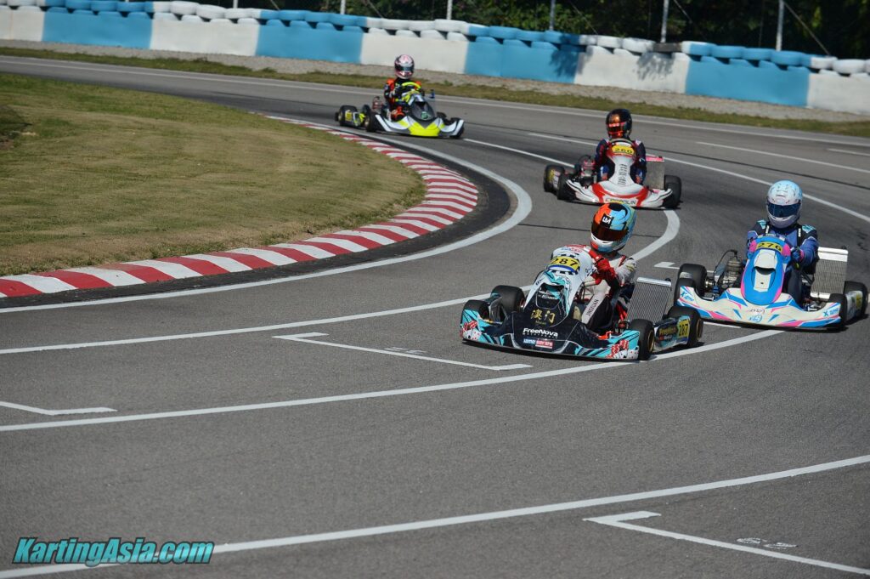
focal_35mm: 155
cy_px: 290
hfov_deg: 13.3
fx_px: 3743
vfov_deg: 8.8
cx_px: 435
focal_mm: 155
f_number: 3.5
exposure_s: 1/8000
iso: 250
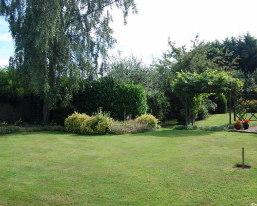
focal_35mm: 35
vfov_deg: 42.2
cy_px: 100
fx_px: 266
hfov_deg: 51.3
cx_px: 148
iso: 200
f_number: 8
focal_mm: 20
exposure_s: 1/250
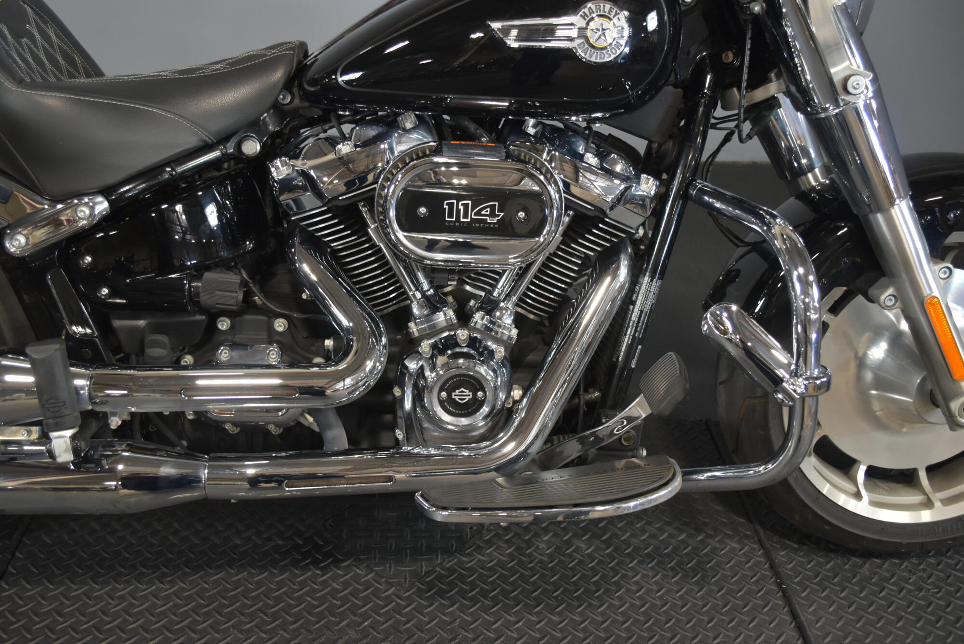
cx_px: 482
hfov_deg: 57.2
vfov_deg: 40.0
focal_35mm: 33
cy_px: 322
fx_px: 884
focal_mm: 22
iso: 900
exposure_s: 1/30
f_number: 3.8
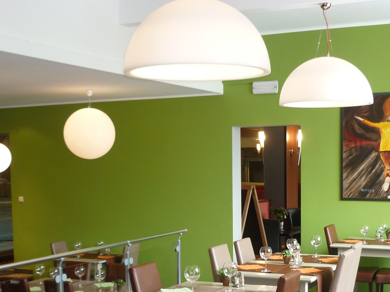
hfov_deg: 33.7
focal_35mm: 57
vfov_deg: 25.3
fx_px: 642
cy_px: 222
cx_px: 225
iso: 125
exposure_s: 1/30
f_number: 2.8
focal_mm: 5.5
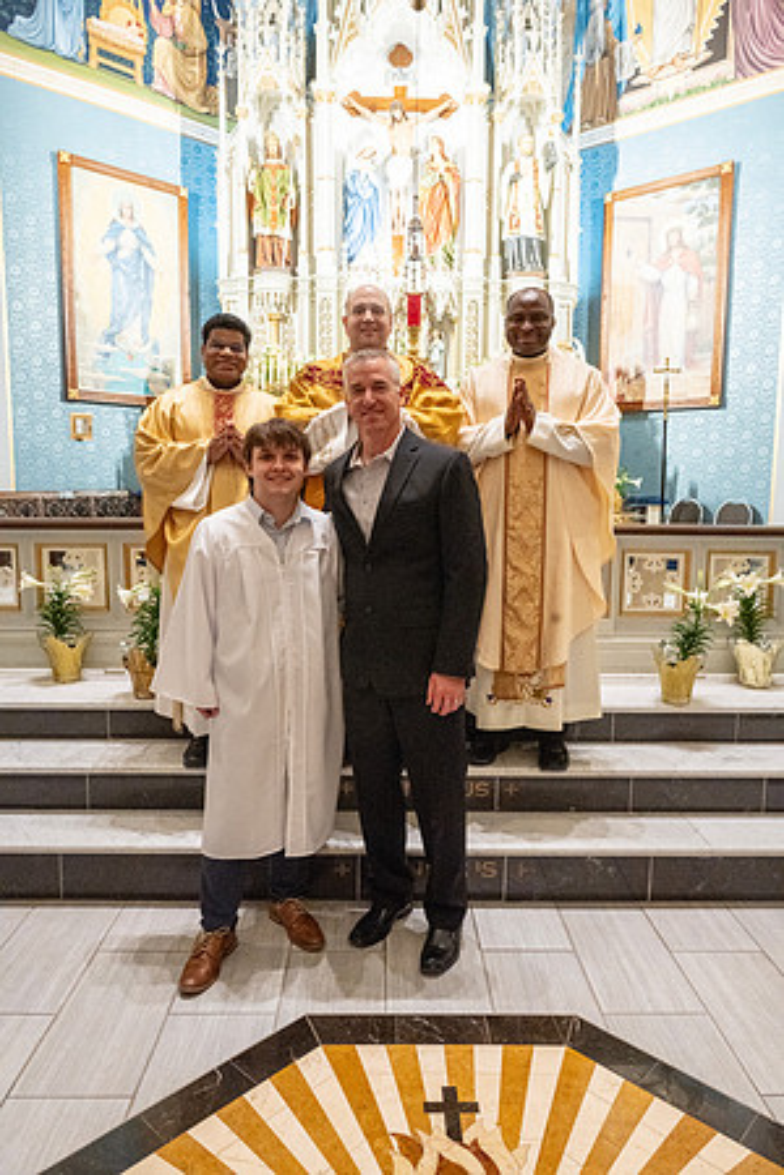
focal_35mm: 24
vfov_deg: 72.6
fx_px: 800
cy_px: 588
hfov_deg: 52.2
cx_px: 392
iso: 5000
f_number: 8
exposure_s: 1/60
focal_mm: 24.5
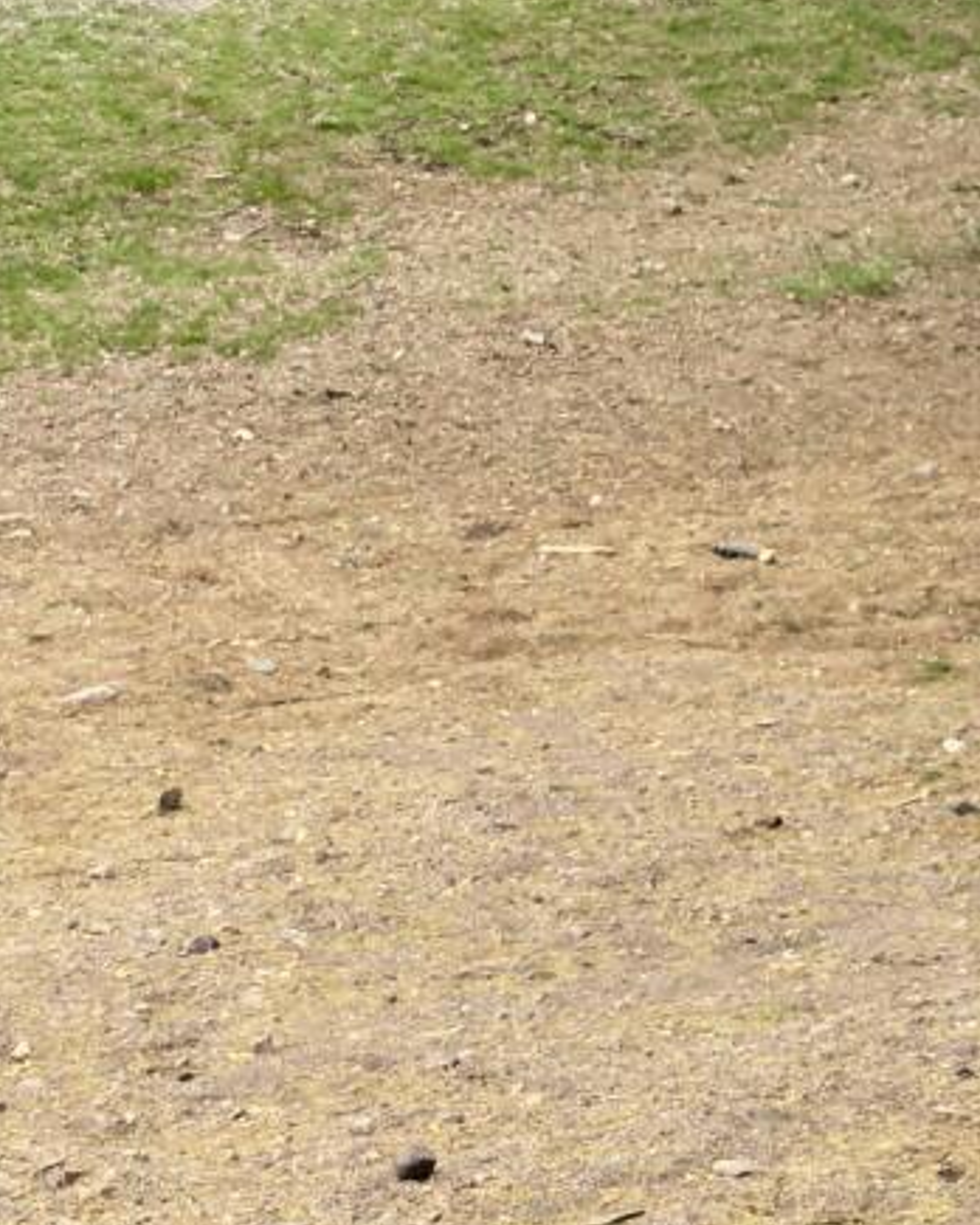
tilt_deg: -4.7
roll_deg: -0.2
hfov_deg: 9.8
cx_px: 121
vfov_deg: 11.1
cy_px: -1256
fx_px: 5692
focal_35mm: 157
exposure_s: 1/2882
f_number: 1.78
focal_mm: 6.76
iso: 100
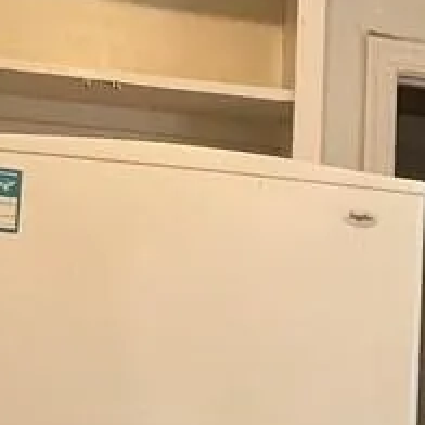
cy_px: 458
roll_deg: -1.9
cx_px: 642
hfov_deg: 16.7
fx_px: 1306
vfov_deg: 17.9
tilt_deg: -2.5
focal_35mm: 94
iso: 200
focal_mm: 1.57
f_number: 1.8
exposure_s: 1/120
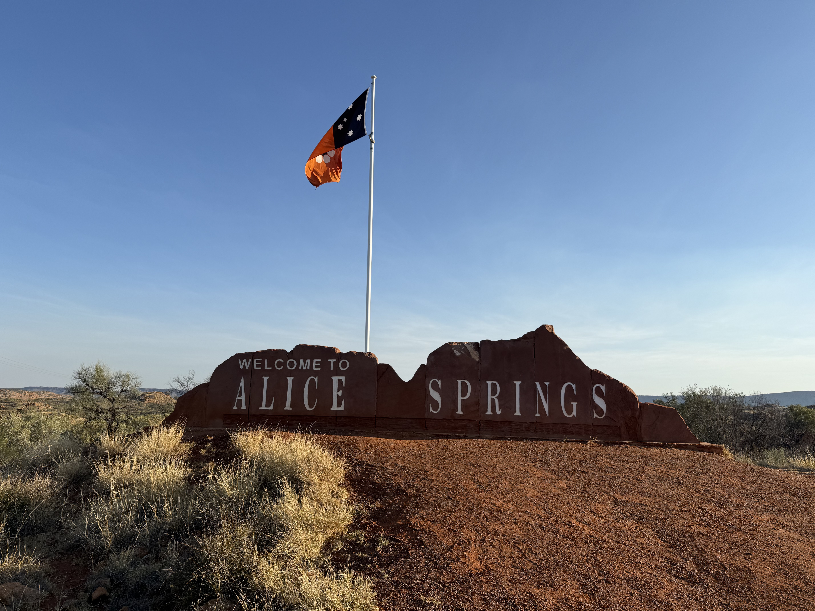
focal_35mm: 24
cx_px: 408
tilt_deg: +9.5
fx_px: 565
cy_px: 306
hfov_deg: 71.6
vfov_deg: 56.8
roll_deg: -2.9
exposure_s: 1/3759
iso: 80
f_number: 1.78
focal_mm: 6.76
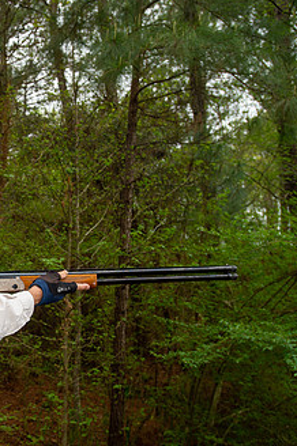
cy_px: 254
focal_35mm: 46
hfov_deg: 26.8
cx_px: -30
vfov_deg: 42.7
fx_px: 570
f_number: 5
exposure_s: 1/125
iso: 125
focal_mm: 26
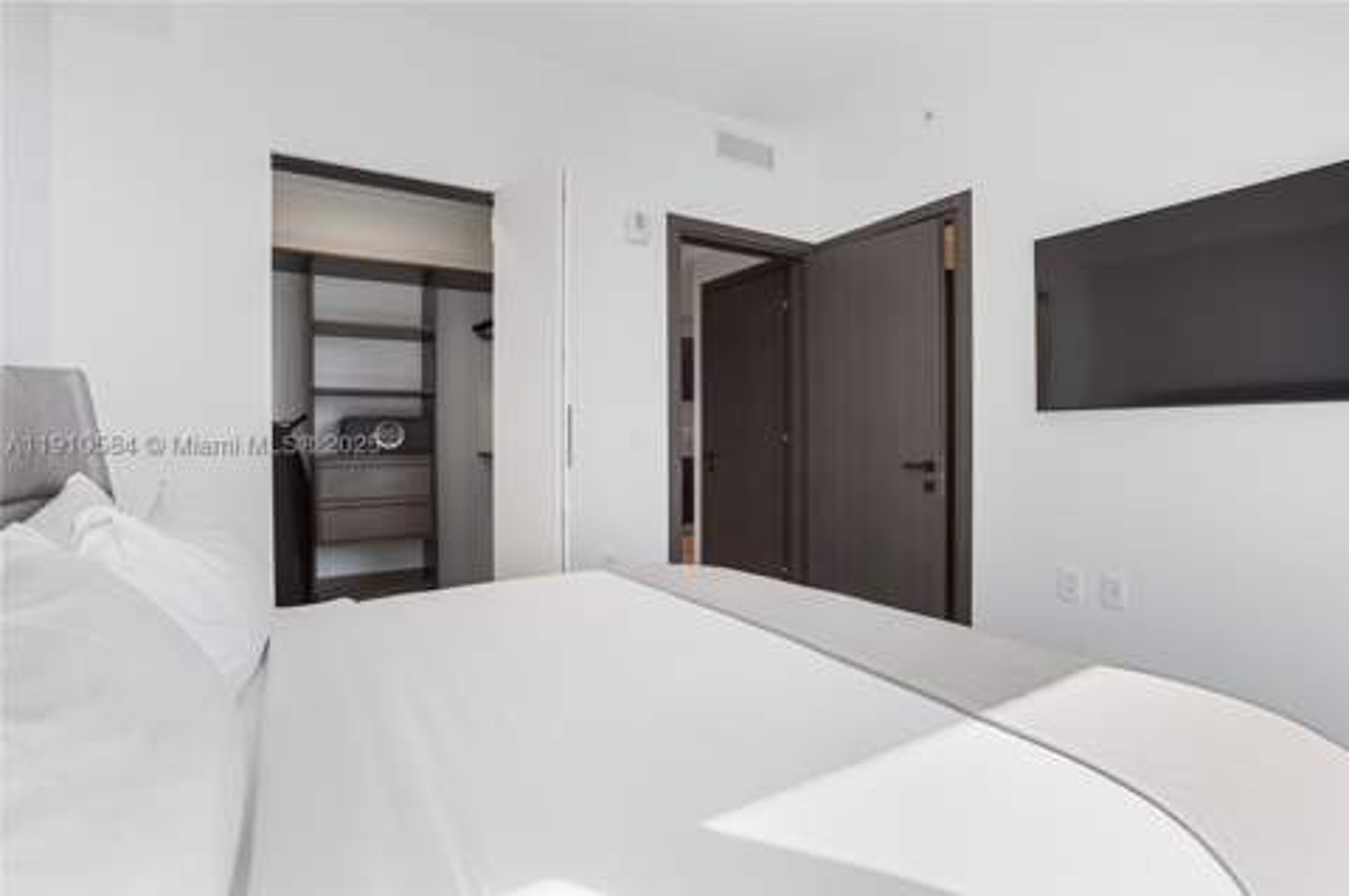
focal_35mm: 16
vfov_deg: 73.6
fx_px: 599
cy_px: 448
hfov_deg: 96.8
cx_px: 674
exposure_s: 1/20
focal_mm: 16
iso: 400
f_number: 8
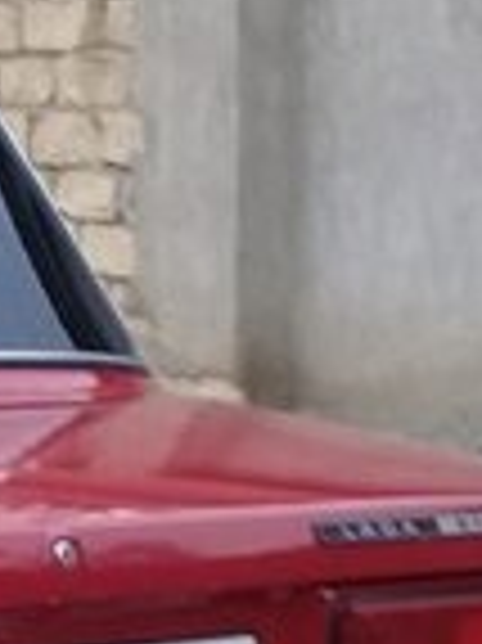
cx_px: -532
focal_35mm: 143
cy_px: 430
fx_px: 2659
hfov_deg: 9.6
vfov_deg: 13.8
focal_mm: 3.3
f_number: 2.2
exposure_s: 1/33
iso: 80
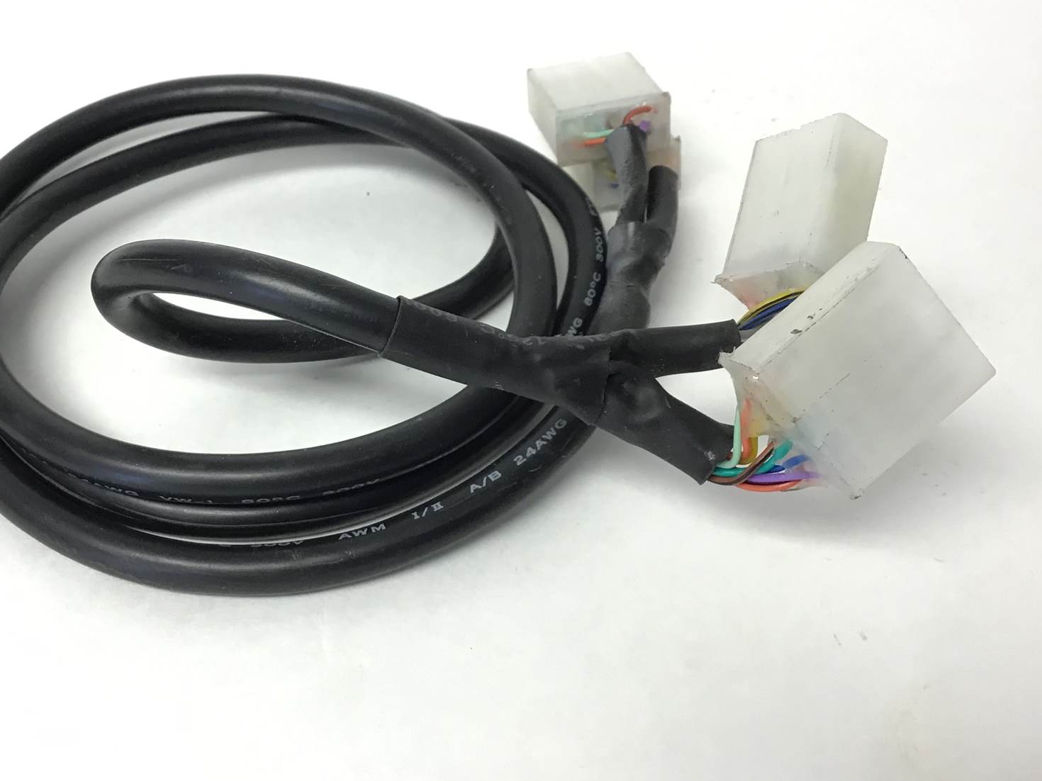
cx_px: 411
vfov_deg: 34.3
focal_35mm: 42
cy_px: 345
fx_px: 1264
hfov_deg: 44.5
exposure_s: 1/33
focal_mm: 3.3
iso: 50
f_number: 2.4
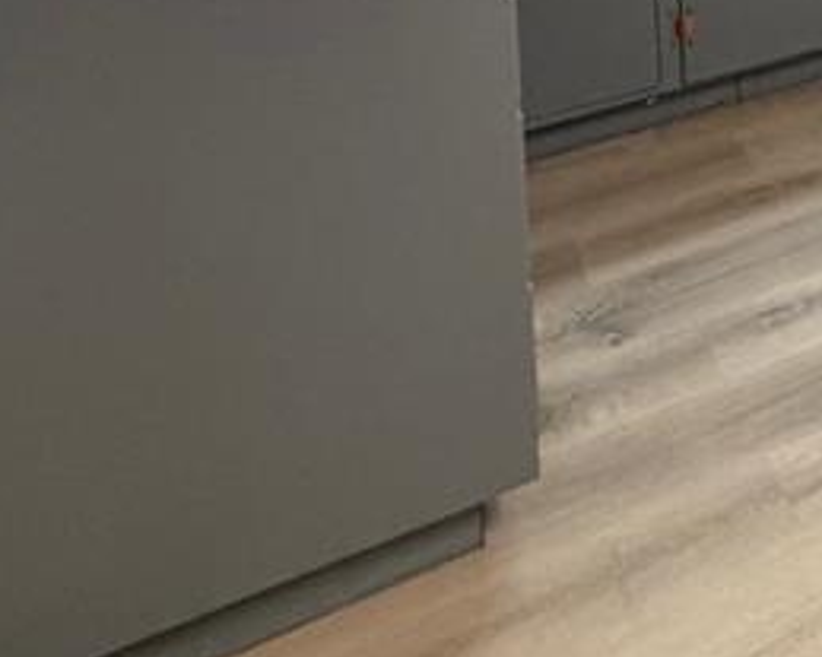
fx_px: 1313
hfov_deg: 24.2
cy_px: -378
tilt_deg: -8.7
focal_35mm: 54
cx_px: 1333
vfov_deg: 22.2
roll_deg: -1.1
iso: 400
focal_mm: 2.22
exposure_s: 1/60
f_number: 2.2
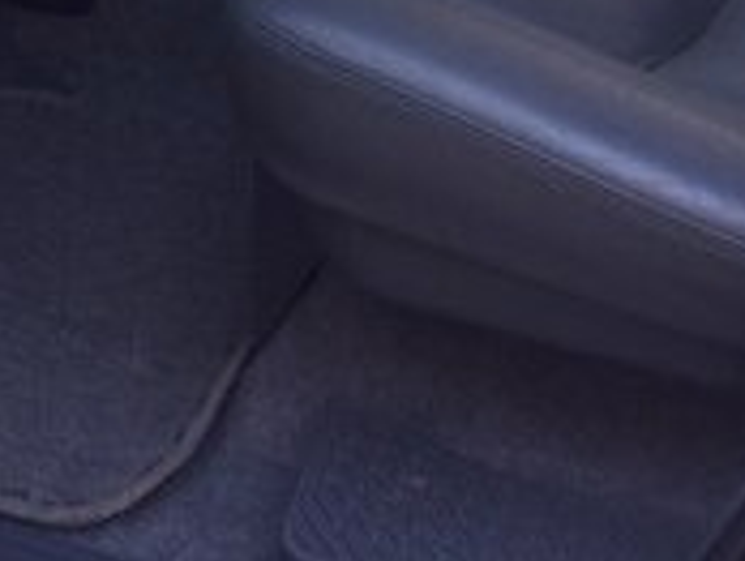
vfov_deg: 12.2
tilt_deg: -17.2
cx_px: 64
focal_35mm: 110
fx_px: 2371
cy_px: -495
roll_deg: +3.4
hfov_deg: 17.6
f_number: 2.2
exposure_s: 1/50
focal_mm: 4.15
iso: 40
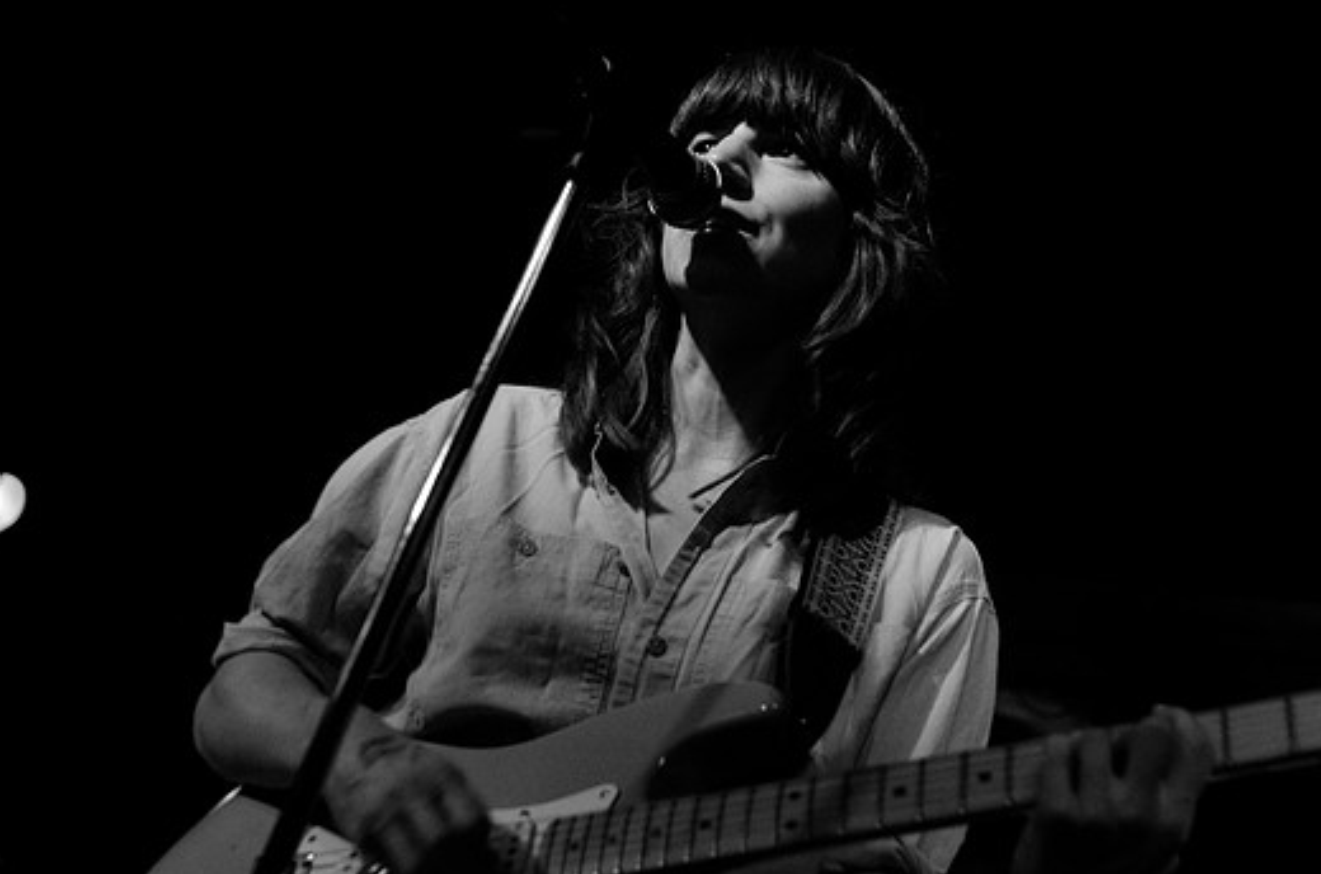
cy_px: 452
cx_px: 635
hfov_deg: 34.2
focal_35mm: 59
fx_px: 2144
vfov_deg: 23.0
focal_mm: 35
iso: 1600
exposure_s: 1/80
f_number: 2.8
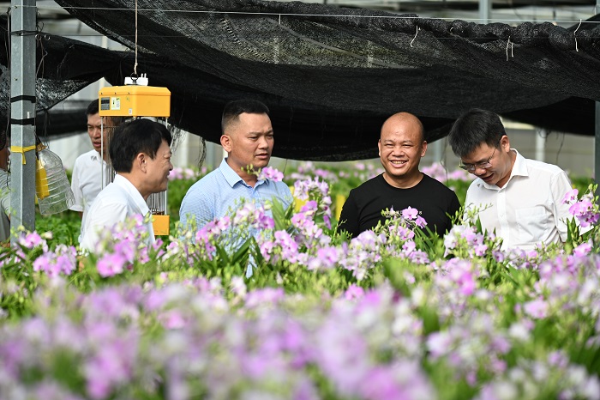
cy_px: 200
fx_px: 3082
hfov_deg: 11.1
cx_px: 300
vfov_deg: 7.4
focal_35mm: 185
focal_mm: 185
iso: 72
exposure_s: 1/160
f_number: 5.3
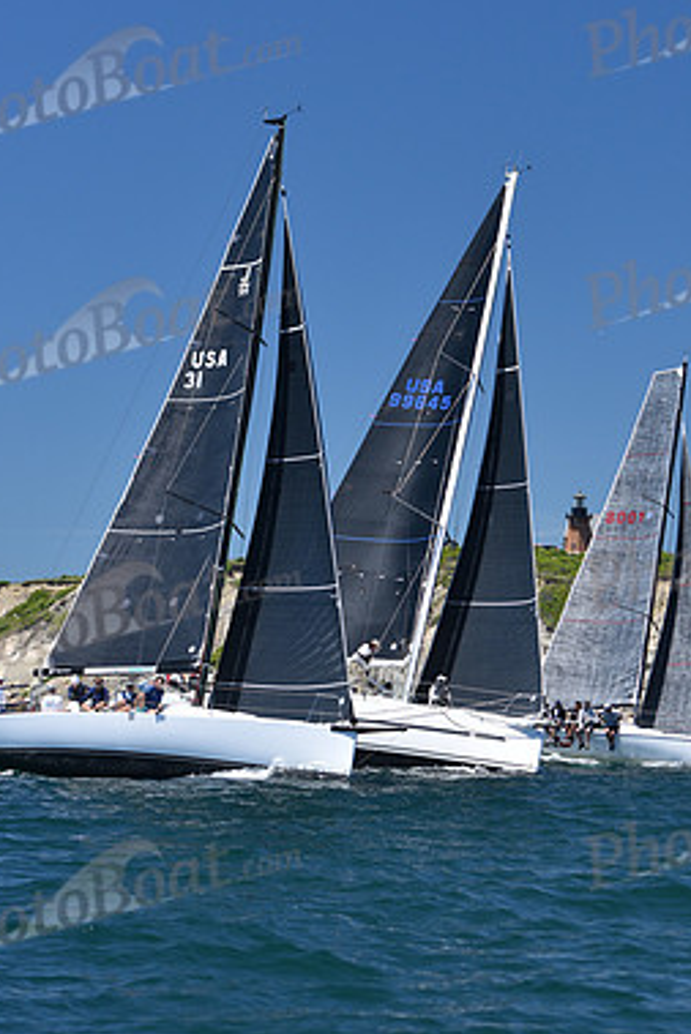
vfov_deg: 19.1
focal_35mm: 107
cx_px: 444
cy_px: 439
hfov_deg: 12.8
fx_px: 3078
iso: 250
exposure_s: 1/800
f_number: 4.5
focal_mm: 70
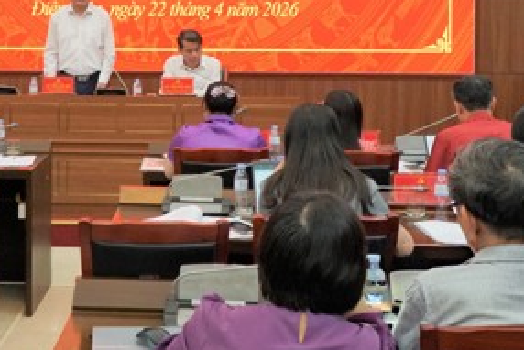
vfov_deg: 25.6
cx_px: 165
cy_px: 27
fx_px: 743
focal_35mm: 51
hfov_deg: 38.3
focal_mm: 18
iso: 2000
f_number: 4
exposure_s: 1/160
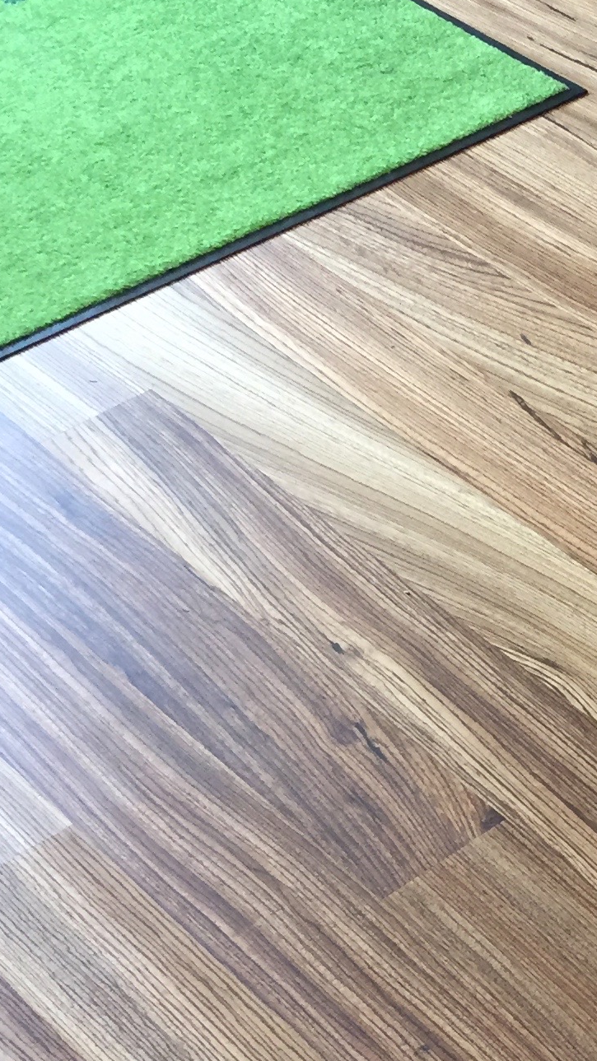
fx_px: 2252
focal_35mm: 80
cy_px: 805
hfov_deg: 14.5
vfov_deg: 26.2
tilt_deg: -45.8
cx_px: 755
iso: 160
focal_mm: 4.15
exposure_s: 1/33
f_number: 2.2
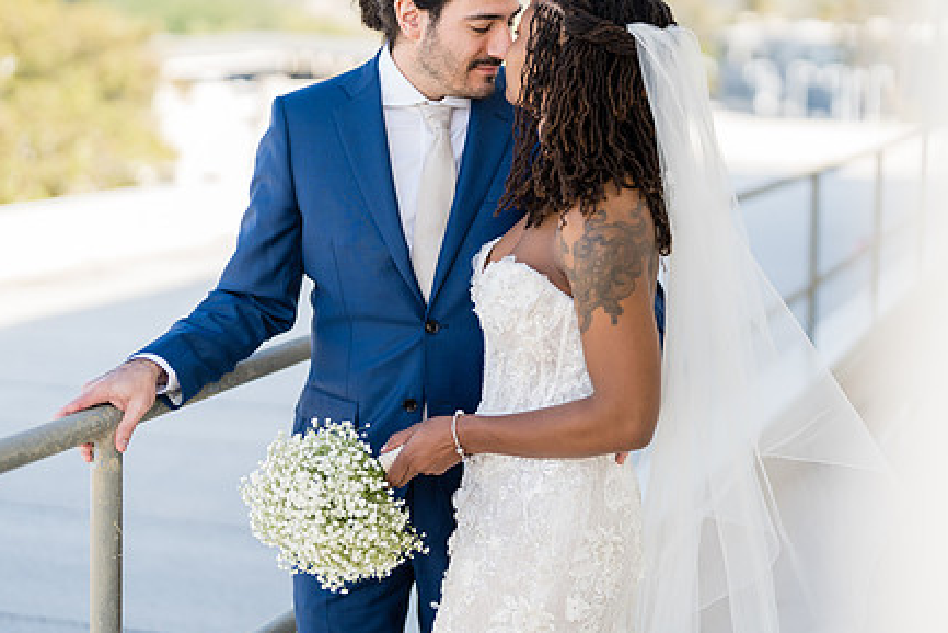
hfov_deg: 30.0
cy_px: 231
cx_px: 576
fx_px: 1765
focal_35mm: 67
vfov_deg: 20.3
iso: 100
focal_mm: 50
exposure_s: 1/1600
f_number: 1.2
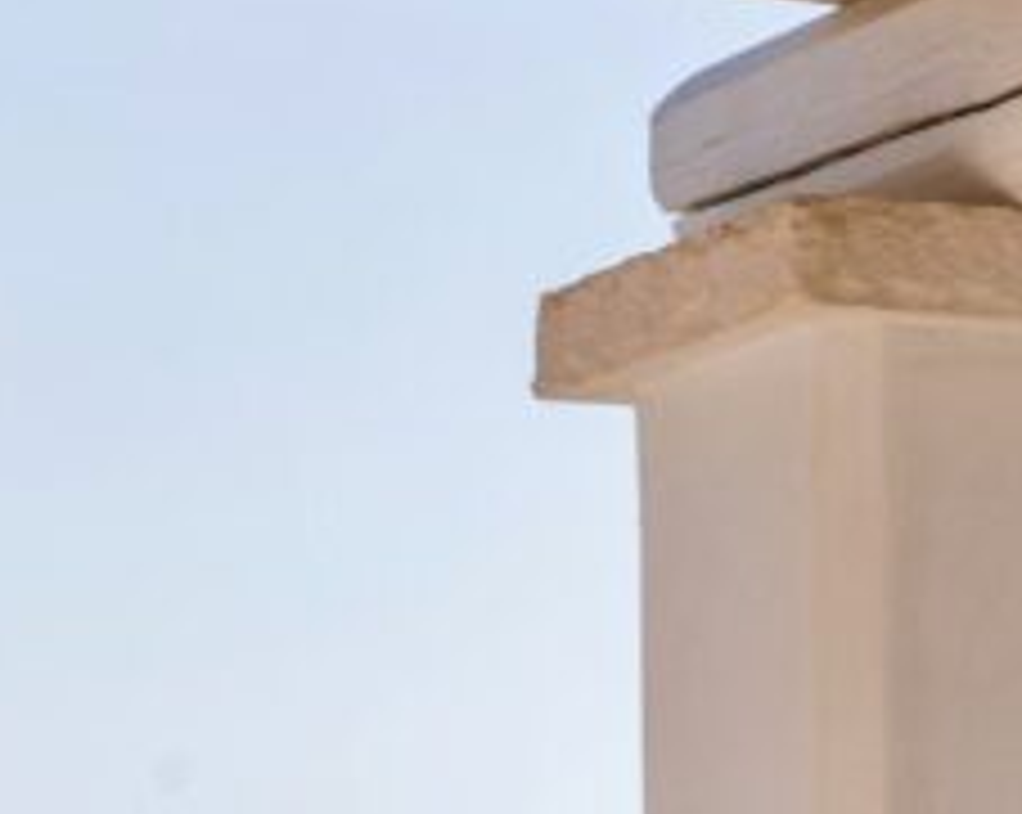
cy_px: 1498
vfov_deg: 5.3
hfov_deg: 6.7
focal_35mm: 286
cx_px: 1099
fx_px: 8640
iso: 500
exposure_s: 1/400
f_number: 16
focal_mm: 45
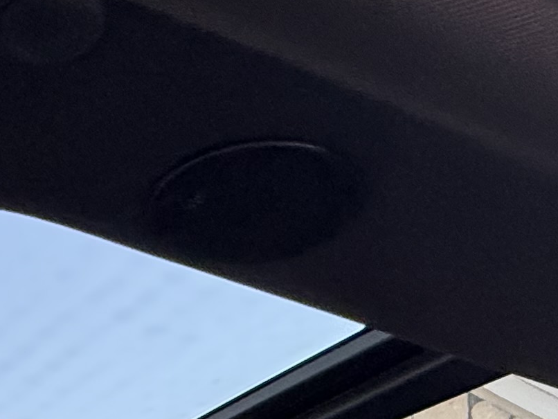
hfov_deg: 26.9
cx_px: 63
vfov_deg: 14.9
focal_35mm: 70
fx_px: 1129
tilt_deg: +0.1
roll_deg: -1.4
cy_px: 950
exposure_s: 1/99
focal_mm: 2.22
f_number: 2.2
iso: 250
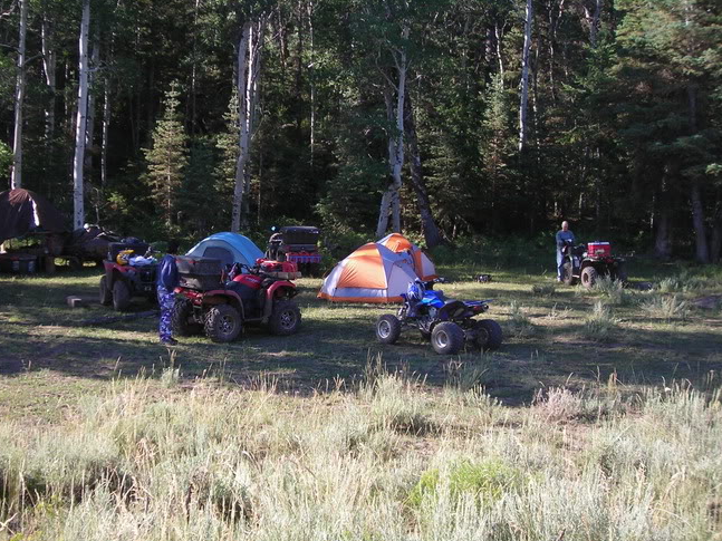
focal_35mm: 47
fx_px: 980
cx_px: 278
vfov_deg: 30.9
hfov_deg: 40.2
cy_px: 294
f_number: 3.2
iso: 50
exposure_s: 1/181
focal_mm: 6.3
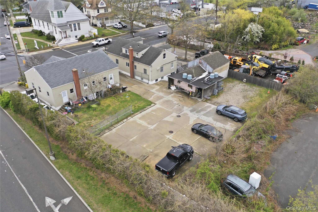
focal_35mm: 28
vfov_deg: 46.4
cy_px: 106
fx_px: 247
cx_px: 159
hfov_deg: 65.5
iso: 100
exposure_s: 1/25
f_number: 3.2
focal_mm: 10.3
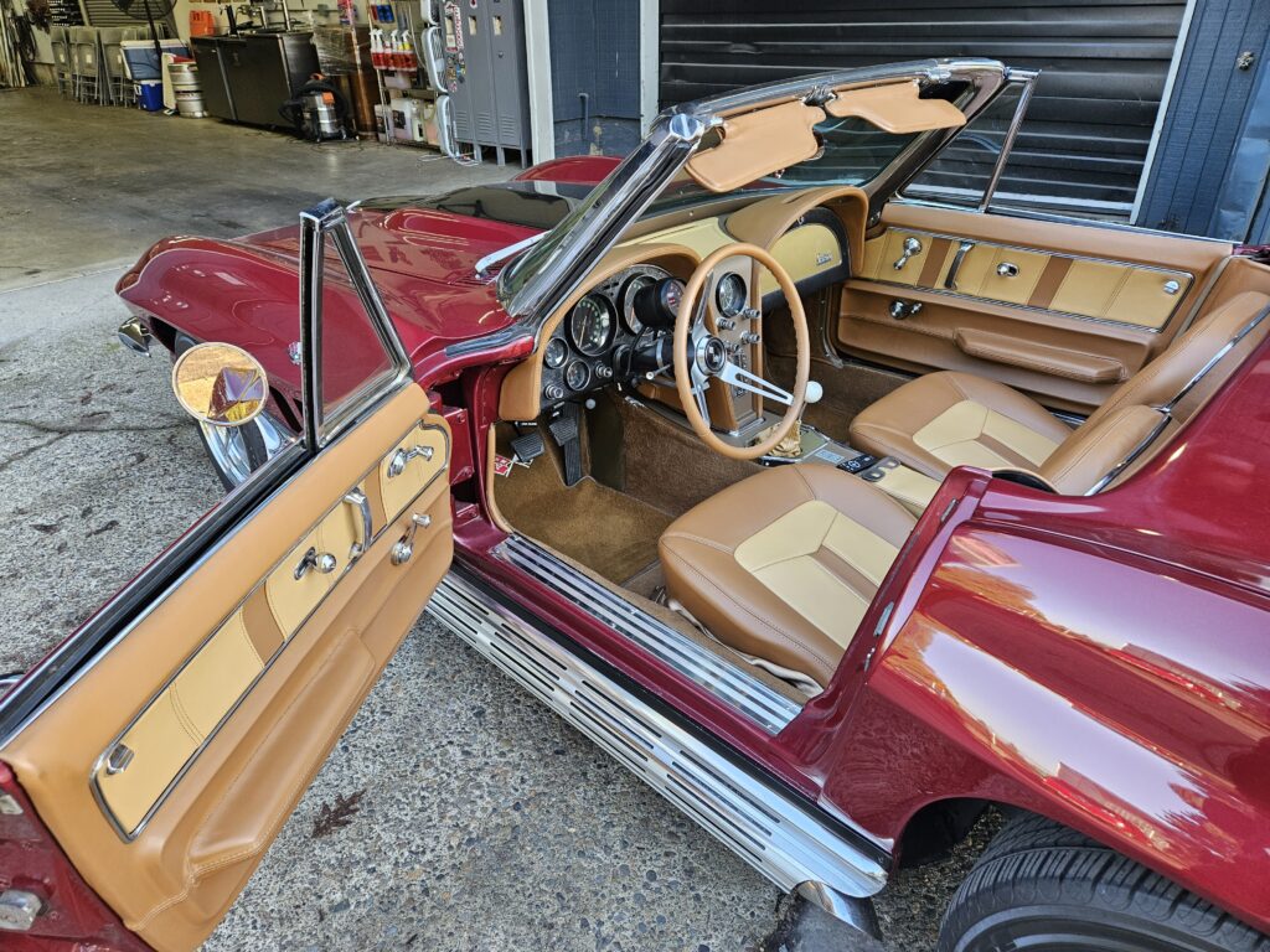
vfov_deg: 58.9
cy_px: 476
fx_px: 844
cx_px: 635
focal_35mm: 23
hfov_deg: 73.9
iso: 100
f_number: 1.8
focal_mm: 5.4
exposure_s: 1/120
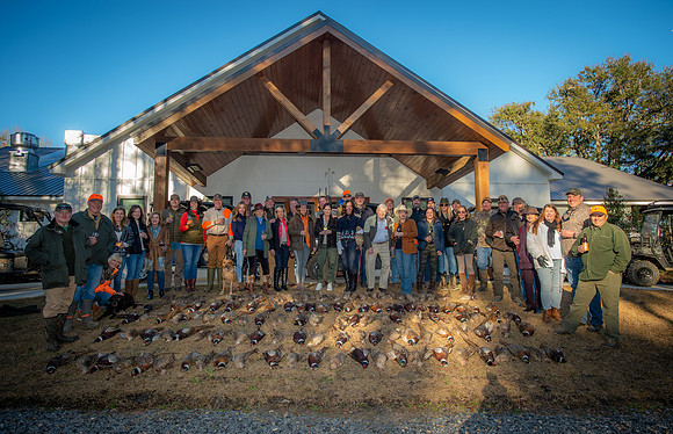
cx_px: 337
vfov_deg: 55.2
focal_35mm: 22
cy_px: 221
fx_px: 415
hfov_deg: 78.0
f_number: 4.5
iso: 160
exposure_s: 1/160
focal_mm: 22
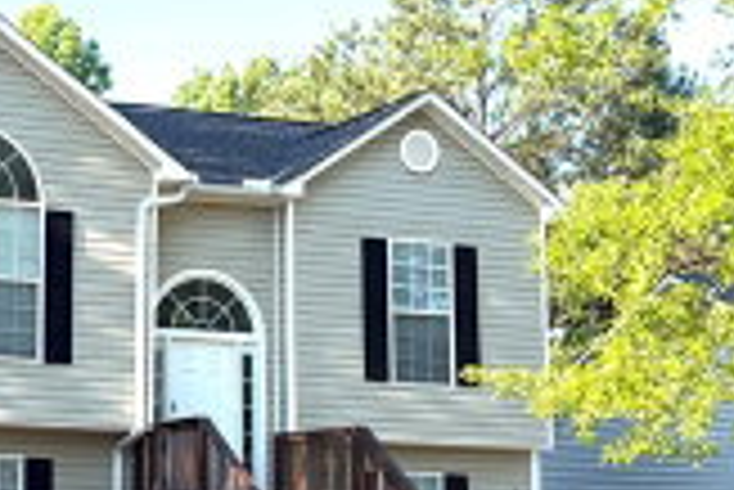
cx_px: -45
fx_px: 1735
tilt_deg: +9.4
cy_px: 256
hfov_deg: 22.7
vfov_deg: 16.1
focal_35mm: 85
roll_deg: +0.2
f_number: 1.6
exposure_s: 1/1626
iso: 50
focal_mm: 5.96
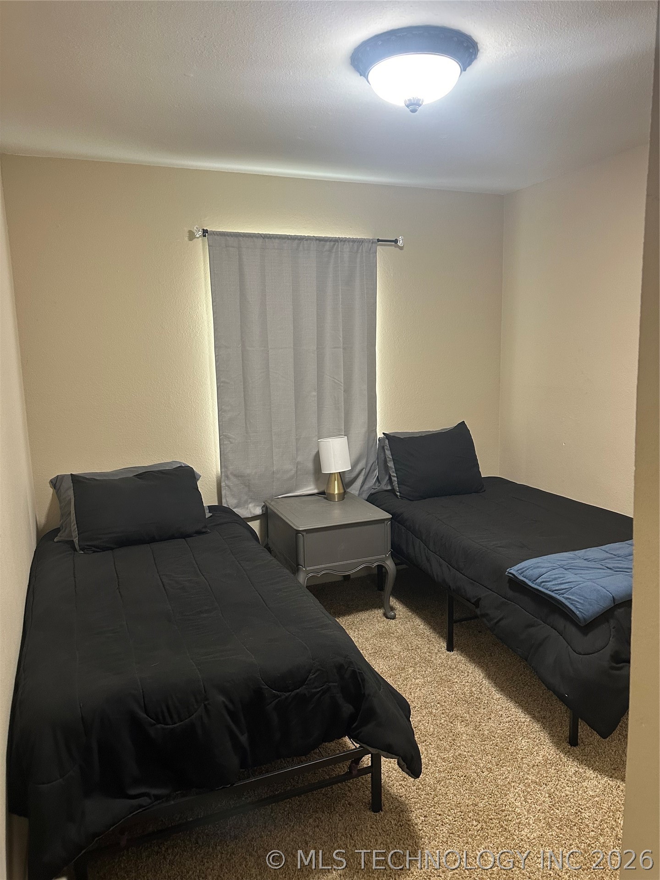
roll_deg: -1.2
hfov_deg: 56.8
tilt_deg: -7.4
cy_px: 440
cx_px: 330
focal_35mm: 24
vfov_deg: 71.6
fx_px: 610
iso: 320
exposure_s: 1/60
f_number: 1.78
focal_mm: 6.86
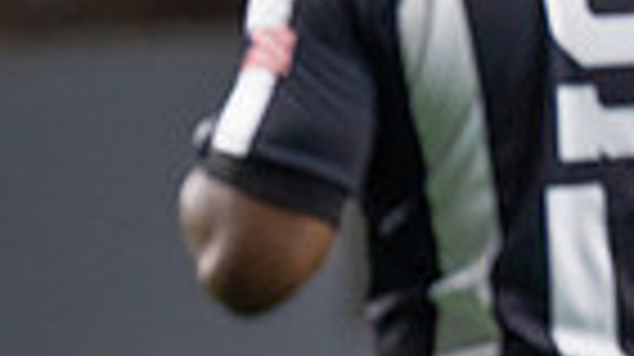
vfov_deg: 1.2
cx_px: -233
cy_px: 565
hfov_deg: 2.1
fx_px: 17618
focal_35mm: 1049
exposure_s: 1/800
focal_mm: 200
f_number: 2.8
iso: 2000
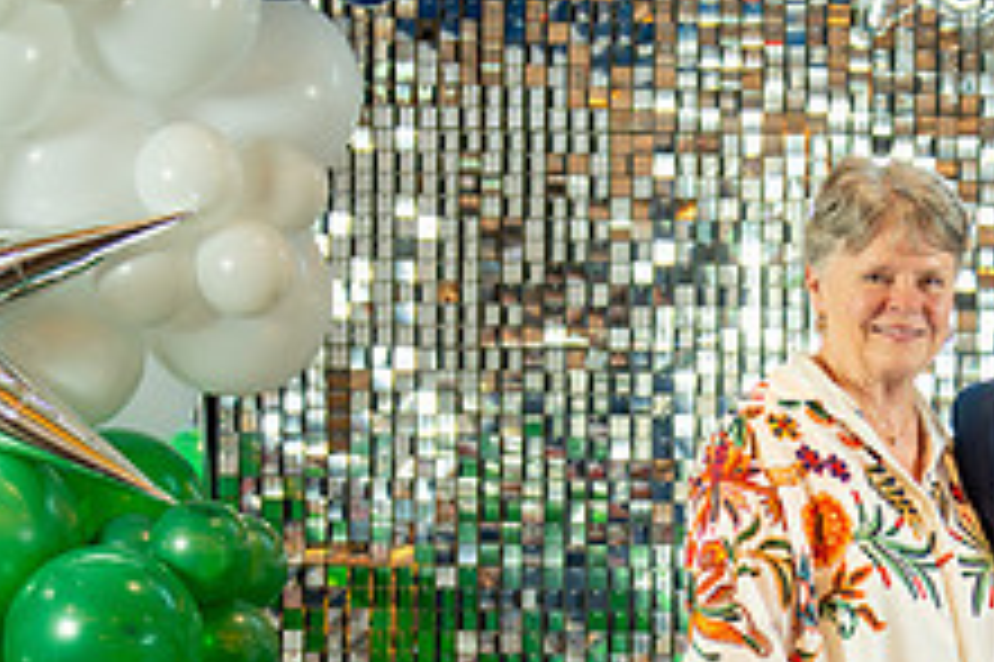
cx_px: 1051
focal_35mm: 150
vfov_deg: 9.0
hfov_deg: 13.5
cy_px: 738
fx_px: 4138
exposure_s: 1/400
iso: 800
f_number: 1.2
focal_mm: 50
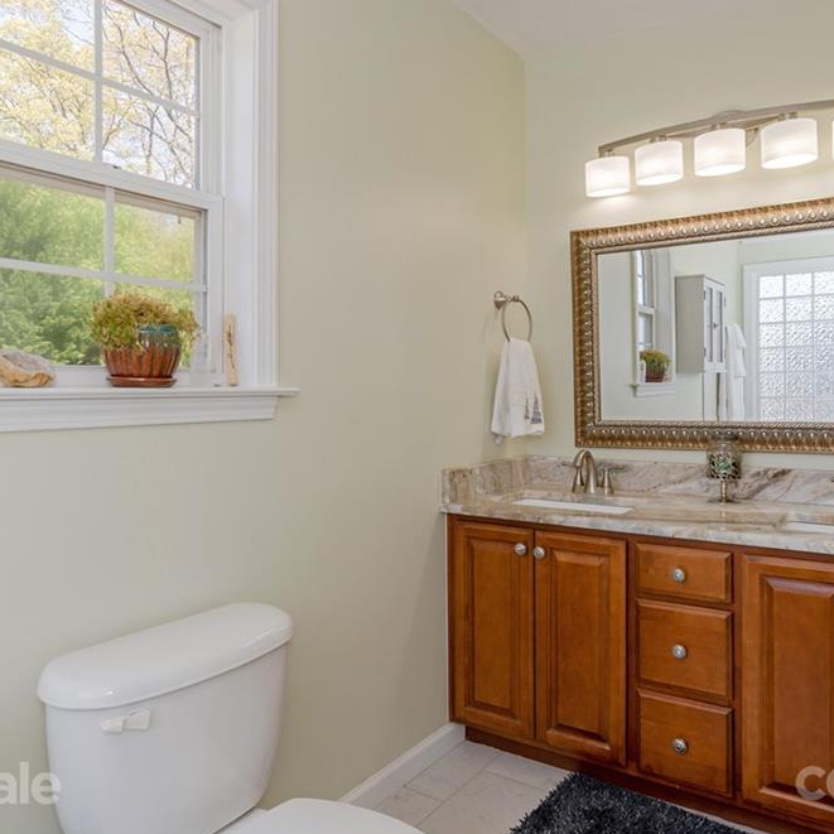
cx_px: 503
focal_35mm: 25
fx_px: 681
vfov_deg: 62.9
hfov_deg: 62.3
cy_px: 411
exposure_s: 1/125
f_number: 8
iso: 320
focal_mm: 19
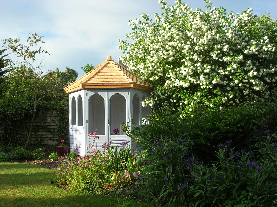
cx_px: 138
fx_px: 304
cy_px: 104
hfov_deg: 49.0
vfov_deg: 37.7
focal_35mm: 38
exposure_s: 1/264
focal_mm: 7.8
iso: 64
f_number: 4.8
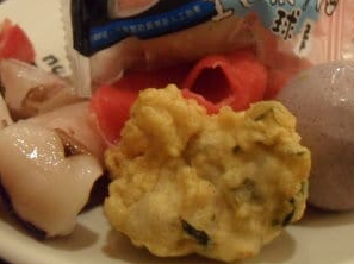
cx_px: 199
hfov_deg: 32.7
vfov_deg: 24.6
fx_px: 603
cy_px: 83
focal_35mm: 59
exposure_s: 1/15
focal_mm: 6.2
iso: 400
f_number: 2.8
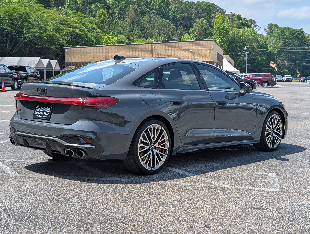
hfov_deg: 38.9
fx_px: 439
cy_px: 117
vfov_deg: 29.7
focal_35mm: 49
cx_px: 155
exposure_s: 1/853
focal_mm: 6.9
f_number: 1.68
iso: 19
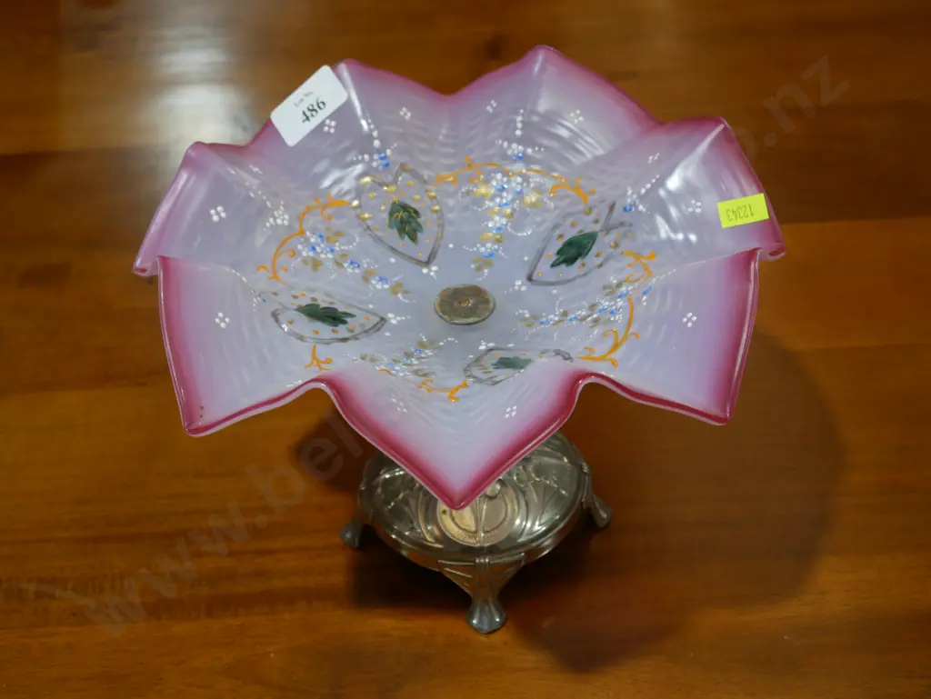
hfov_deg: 38.2
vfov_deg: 29.1
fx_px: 1345
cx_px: 466
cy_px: 350
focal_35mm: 50
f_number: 5.3
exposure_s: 1/60
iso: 320
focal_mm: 25
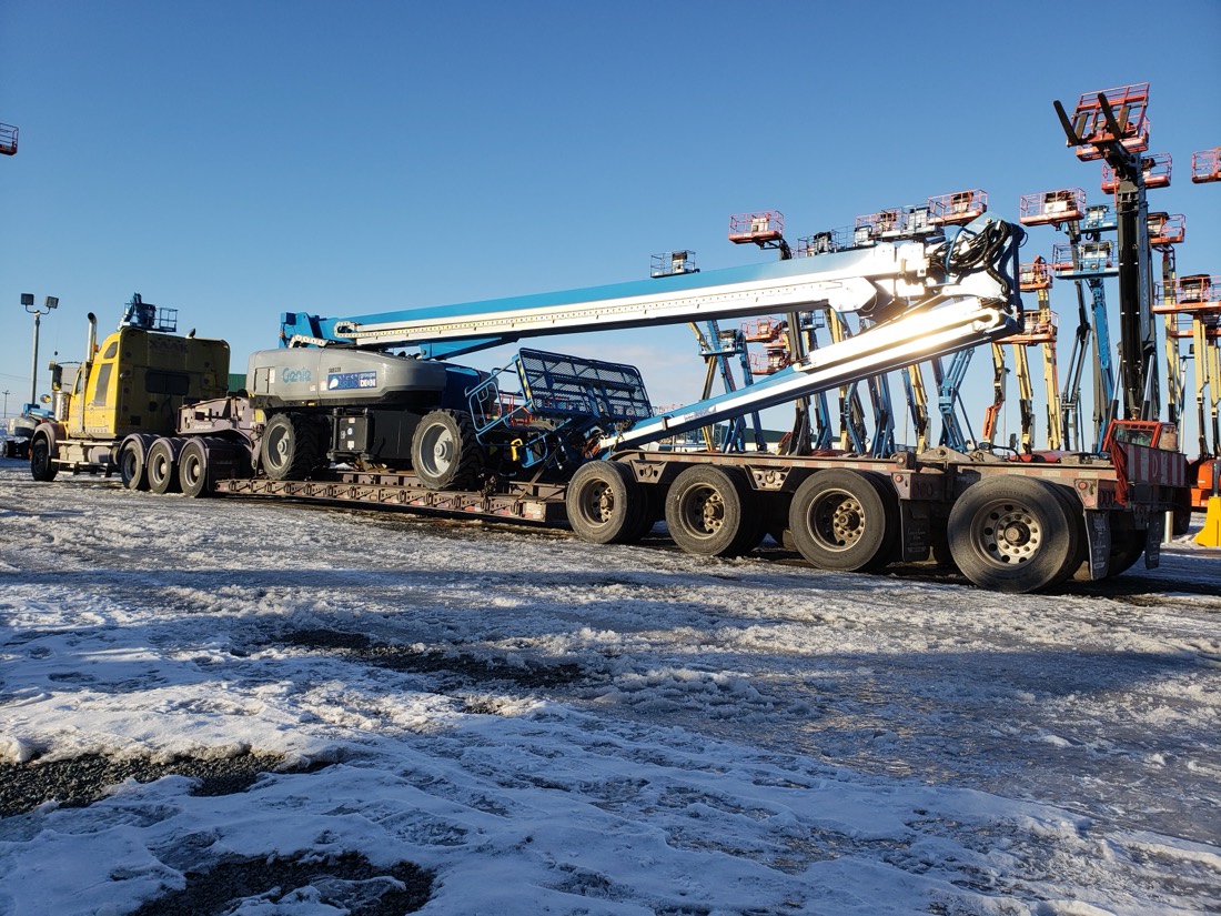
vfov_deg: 53.1
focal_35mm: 26
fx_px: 917
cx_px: 610
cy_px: 458
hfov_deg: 67.3
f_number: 2.4
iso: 50
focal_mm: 4.3
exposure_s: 1/1199
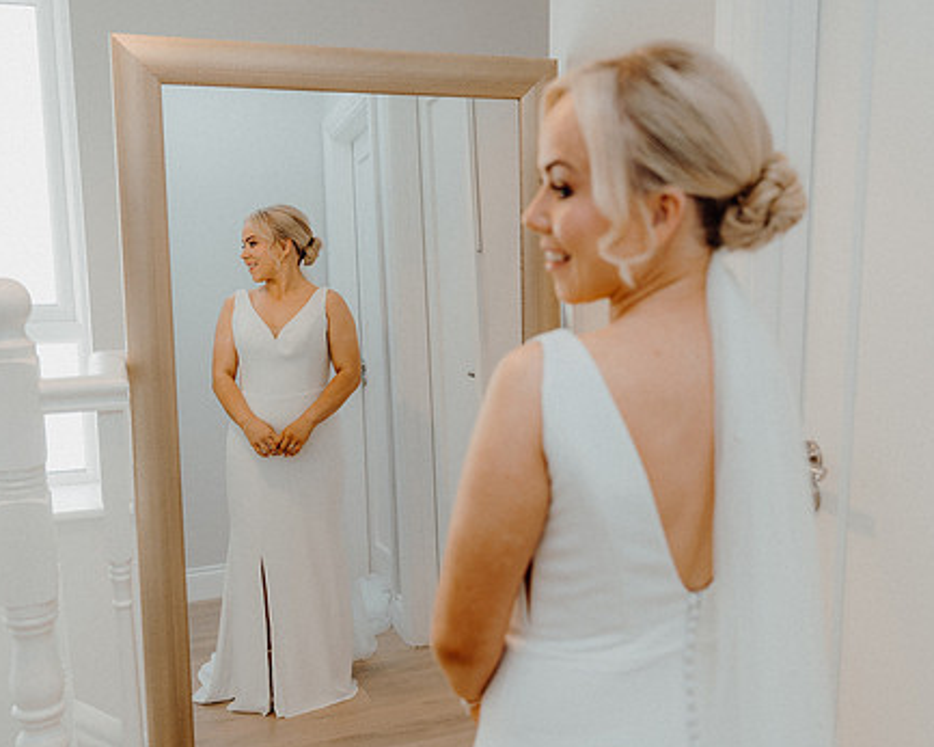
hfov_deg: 46.8
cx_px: 513
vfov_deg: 38.2
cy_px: 379
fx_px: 1078
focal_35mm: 39
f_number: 3.5
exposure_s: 1/160
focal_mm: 31
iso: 400
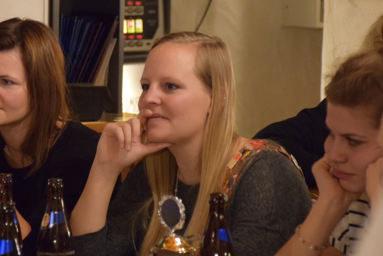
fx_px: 2555
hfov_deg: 8.6
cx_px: 73
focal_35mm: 240
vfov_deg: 5.7
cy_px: 82
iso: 3200
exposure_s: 1/15
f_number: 5.3
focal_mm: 90
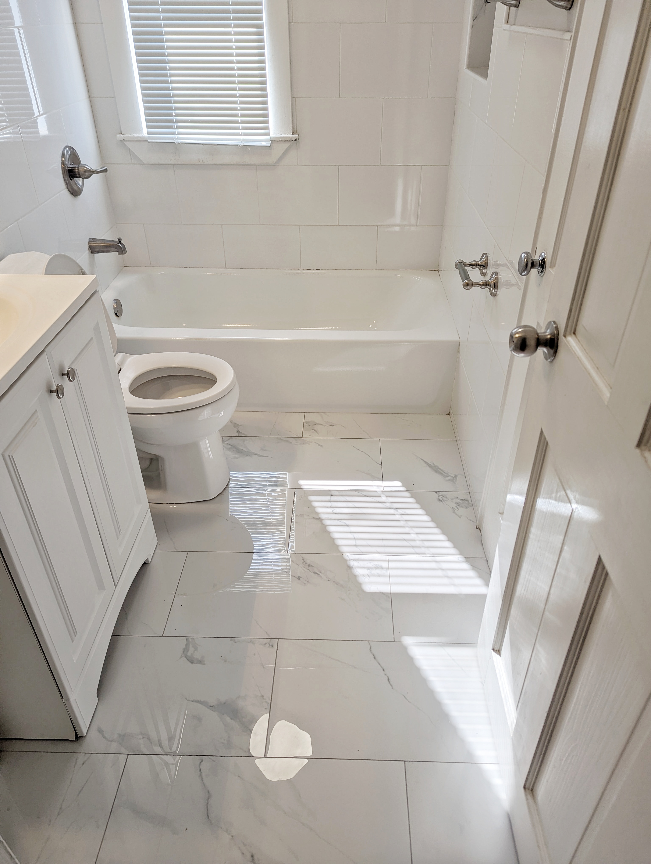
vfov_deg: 71.5
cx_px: 326
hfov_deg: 56.9
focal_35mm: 24
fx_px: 600
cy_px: 432
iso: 38
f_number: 1.85
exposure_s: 1/124
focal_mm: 6.81
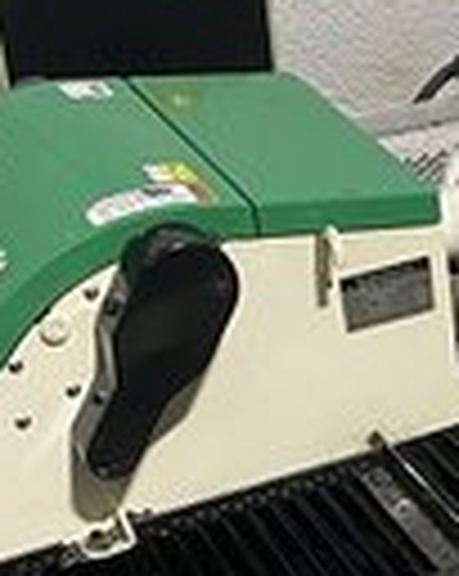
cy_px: 567
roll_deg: +3.3
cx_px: 562
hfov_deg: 12.6
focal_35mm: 119
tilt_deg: -32.6
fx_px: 2026
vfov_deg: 15.9
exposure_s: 1/60
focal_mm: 4.25
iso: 200
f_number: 1.8
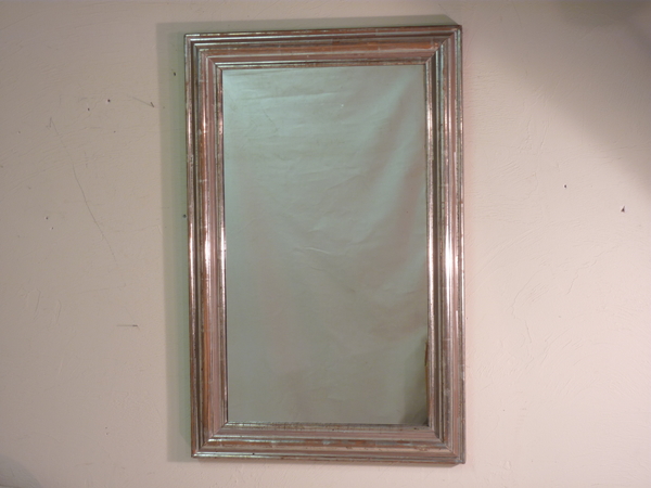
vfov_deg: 20.4
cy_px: 244
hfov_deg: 27.0
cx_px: 326
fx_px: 1354
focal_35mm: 72
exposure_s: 1/8
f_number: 4.1
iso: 80
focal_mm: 11.9
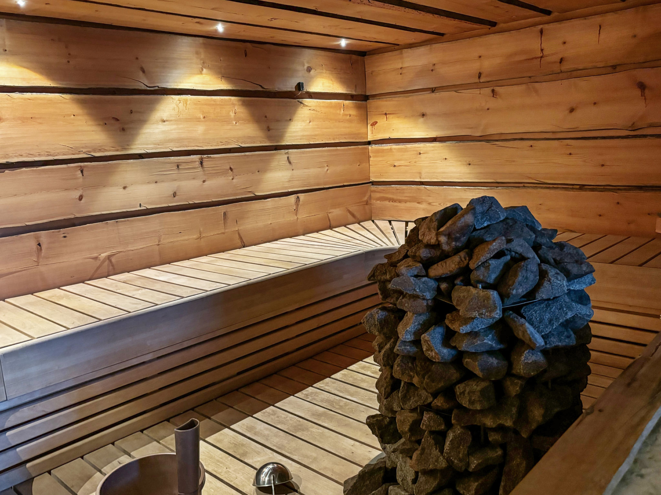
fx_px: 496
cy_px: 248
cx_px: 330
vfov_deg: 53.1
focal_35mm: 26
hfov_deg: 67.3
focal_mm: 5.96
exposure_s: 1/30
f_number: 1.6
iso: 640
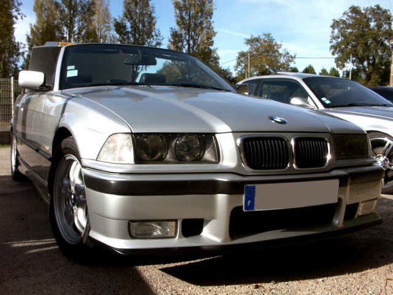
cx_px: 196
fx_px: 409
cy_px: 148
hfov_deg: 51.4
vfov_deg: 39.7
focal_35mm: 36
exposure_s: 1/500
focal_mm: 9.32
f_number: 8
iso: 100
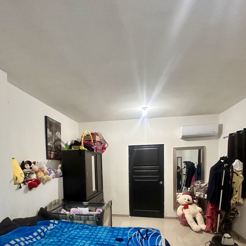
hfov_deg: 77.7
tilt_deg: -4.0
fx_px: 153
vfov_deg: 74.0
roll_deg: +1.1
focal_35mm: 19
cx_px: 119
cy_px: 174
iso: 400
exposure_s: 1/60
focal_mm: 2.22
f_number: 2.2
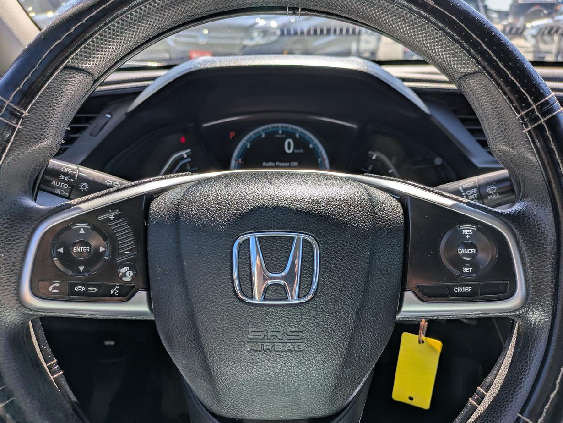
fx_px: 423
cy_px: 205
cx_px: 286
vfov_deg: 53.1
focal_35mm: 26
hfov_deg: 67.3
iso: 40
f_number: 1.89
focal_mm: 5.43
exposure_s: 1/974
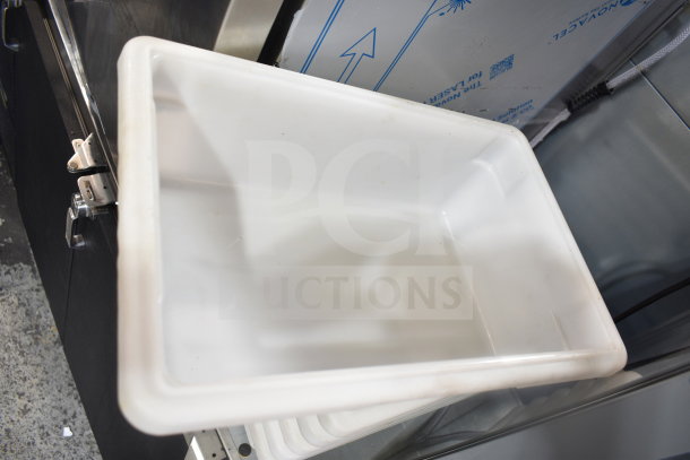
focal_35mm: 27
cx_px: 345
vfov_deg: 48.0
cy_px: 230
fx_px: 518
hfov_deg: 67.4
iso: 320
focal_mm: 18
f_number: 3.5
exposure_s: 1/30
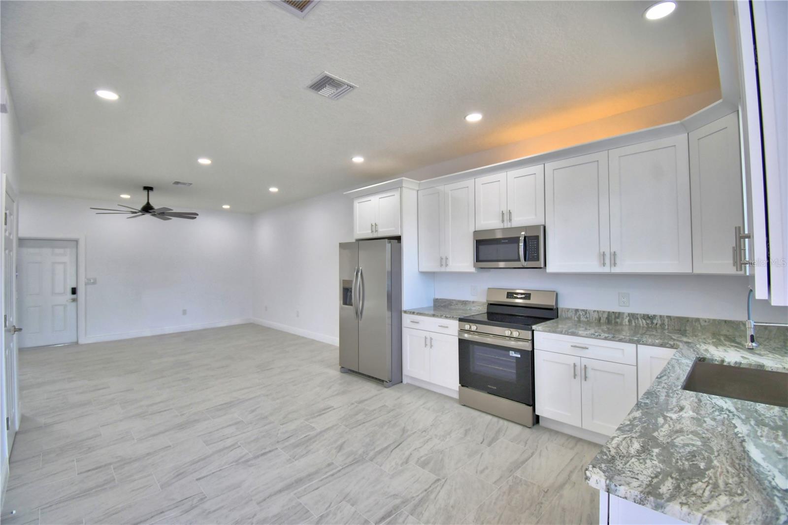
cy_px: 262
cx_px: 394
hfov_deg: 100.4
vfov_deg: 77.3
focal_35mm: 15
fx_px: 328
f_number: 4.5
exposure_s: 1/125
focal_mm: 10
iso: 220
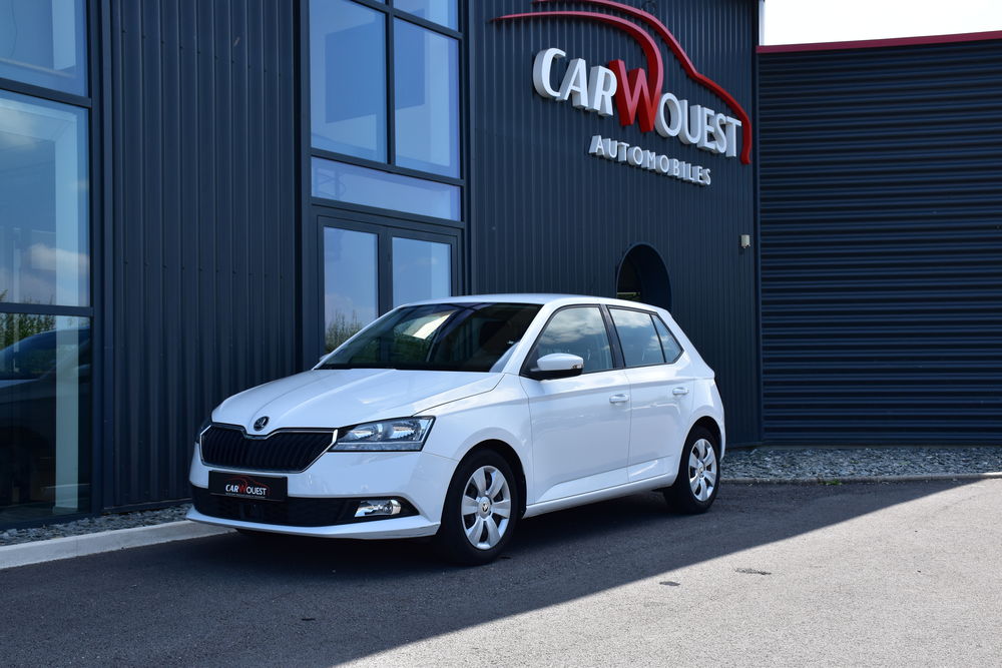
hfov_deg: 47.9
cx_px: 501
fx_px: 1127
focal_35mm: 40
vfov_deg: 33.0
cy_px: 334
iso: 400
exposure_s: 1/250
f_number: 10
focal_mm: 27
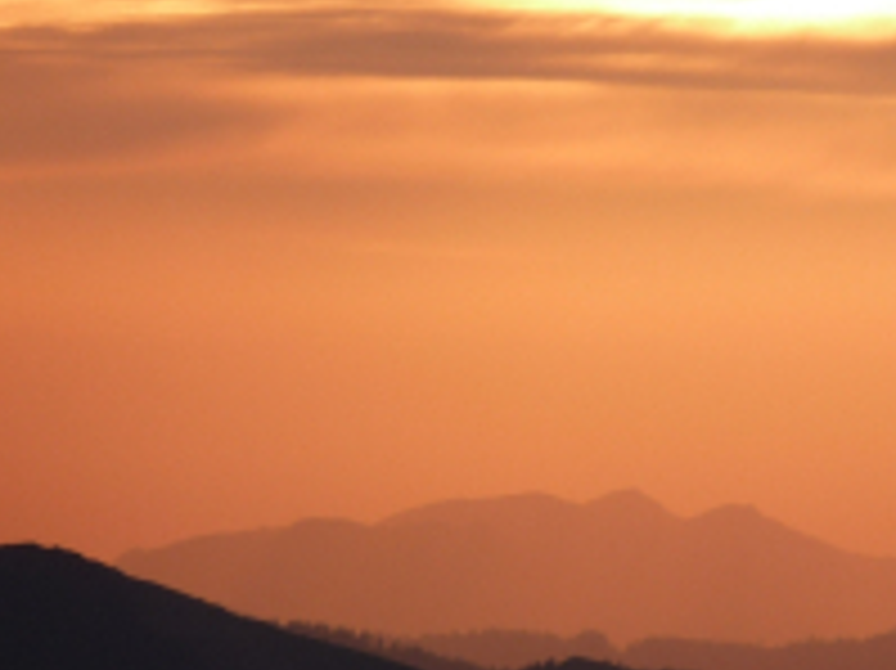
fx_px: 16633
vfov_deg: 2.3
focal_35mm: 643
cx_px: 797
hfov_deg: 3.1
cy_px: 351
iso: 100
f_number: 5.9
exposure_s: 1/200
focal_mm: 63.6
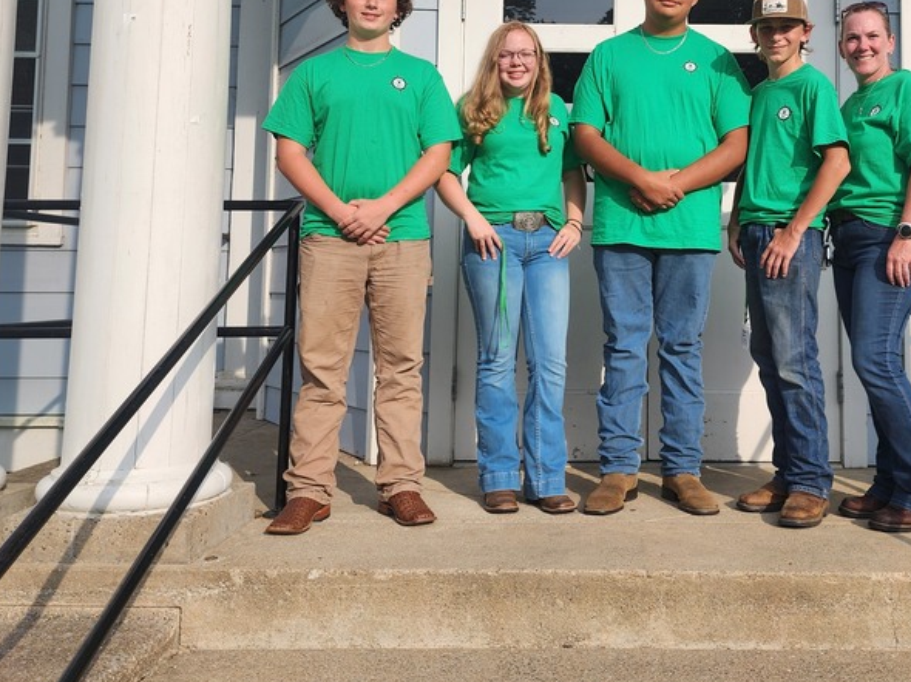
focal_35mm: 39
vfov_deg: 36.2
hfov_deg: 47.1
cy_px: 194
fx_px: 1026
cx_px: 611
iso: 12
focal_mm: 6.4
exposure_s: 1/970
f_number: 1.8
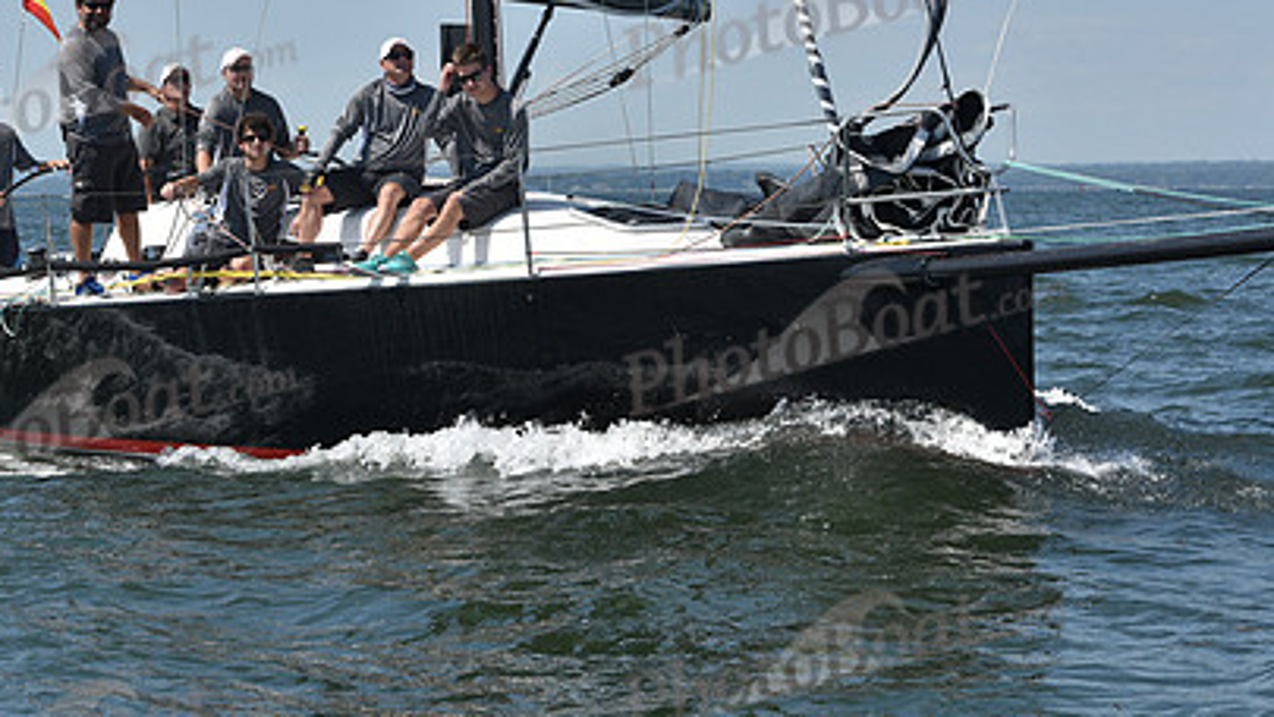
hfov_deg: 15.9
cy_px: 215
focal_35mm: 135
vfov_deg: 9.0
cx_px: 462
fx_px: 4561
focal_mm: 90
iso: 250
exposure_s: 1/1250
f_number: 7.1
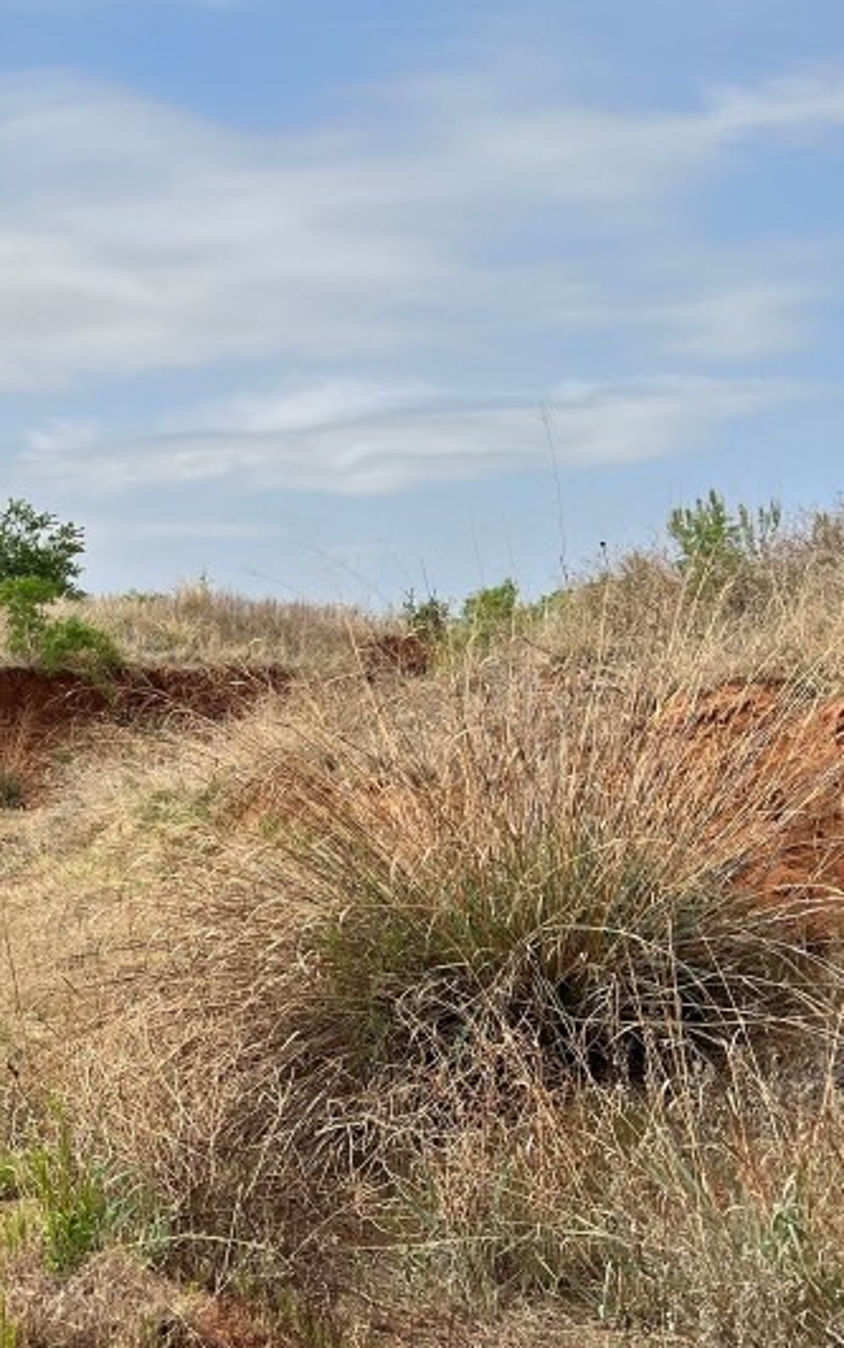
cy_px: 725
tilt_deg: -0.8
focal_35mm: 53
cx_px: -309
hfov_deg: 21.6
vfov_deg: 38.2
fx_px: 1948
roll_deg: -3.3
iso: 50
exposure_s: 1/5319
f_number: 1.5
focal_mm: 5.7
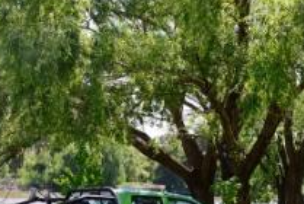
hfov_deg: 18.9
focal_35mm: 107
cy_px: 139
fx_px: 905
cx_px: 234
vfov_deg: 12.8
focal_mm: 50
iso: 320
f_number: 9
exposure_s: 1/250
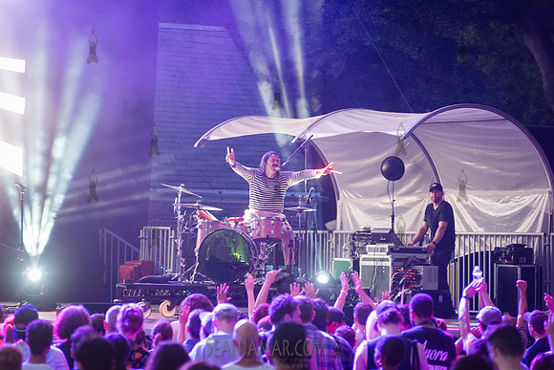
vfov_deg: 6.8
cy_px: 185
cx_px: 277
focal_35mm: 201
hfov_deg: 10.2
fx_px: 3099
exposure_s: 1/100
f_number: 4.5
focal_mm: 200
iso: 4000
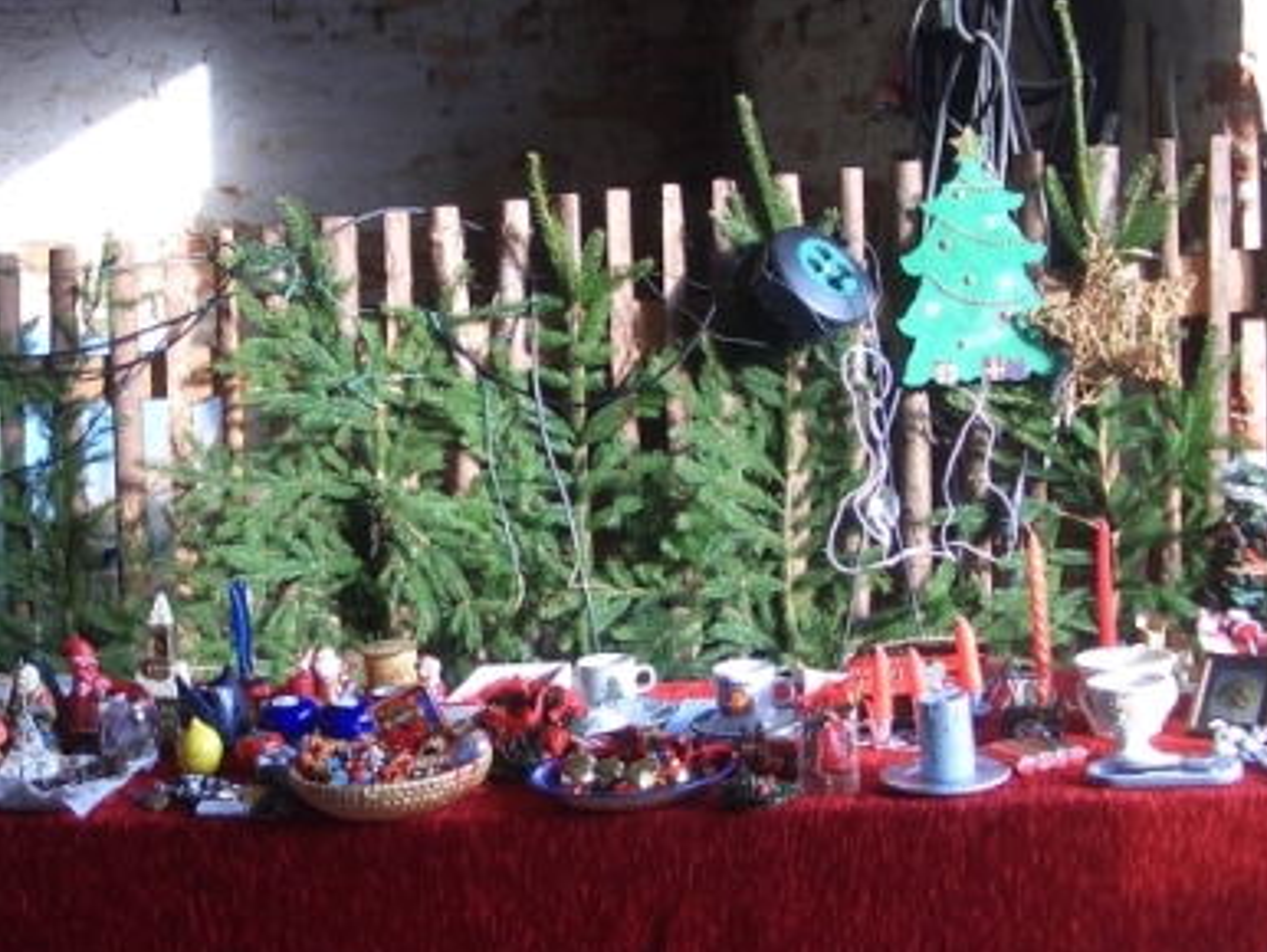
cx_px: 417
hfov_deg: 32.9
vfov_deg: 25.2
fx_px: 2124
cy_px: 522
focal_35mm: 58
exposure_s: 1/80
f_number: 2.6
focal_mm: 5.8
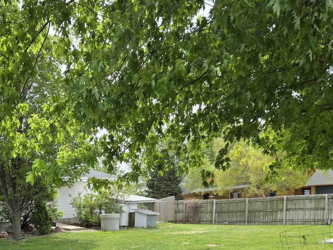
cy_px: 247
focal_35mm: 48
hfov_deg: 38.8
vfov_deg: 28.5
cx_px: 92
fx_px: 462
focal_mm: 5.4
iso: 50
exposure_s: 1/2921
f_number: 1.8
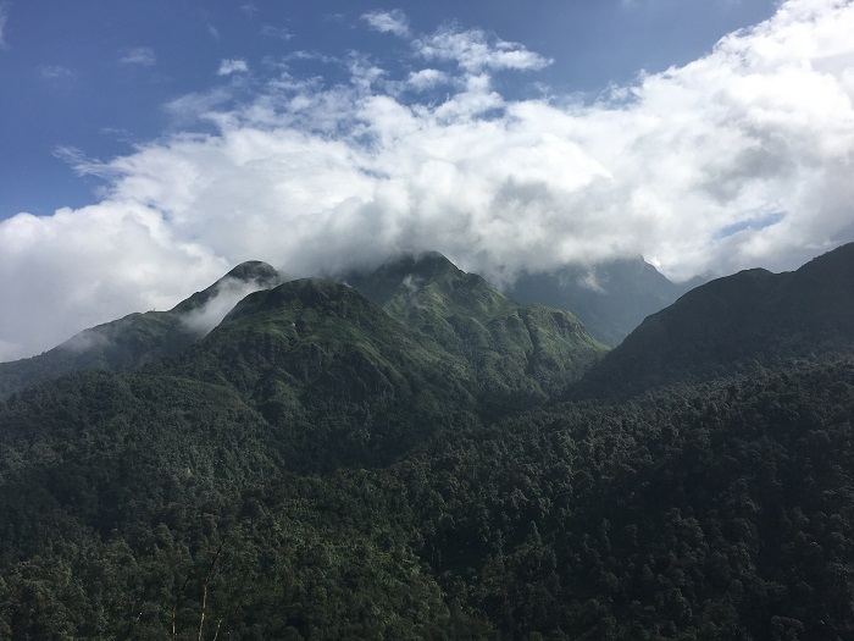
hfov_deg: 61.7
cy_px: 320
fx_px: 715
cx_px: 427
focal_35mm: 29
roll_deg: +0.9
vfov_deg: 48.2
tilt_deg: +7.9
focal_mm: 4.15
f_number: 2.2
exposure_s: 1/3077
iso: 25
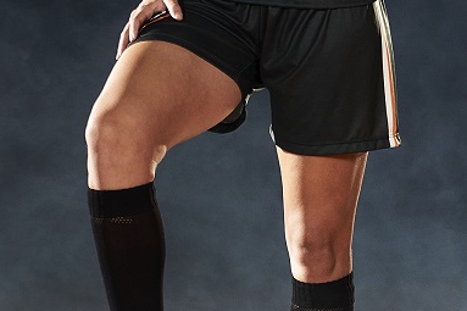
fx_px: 3799
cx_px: 554
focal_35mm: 293
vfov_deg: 4.7
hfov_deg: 7.0
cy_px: -1
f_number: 2.8
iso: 400
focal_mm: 63
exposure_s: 1/60
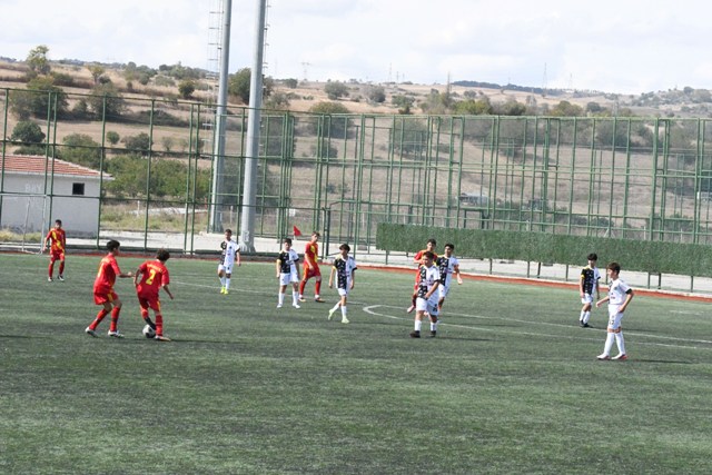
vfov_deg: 11.2
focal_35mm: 123
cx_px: 356
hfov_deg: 16.6
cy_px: 238
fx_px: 2433
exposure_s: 1/5000
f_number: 14
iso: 10000
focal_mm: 82
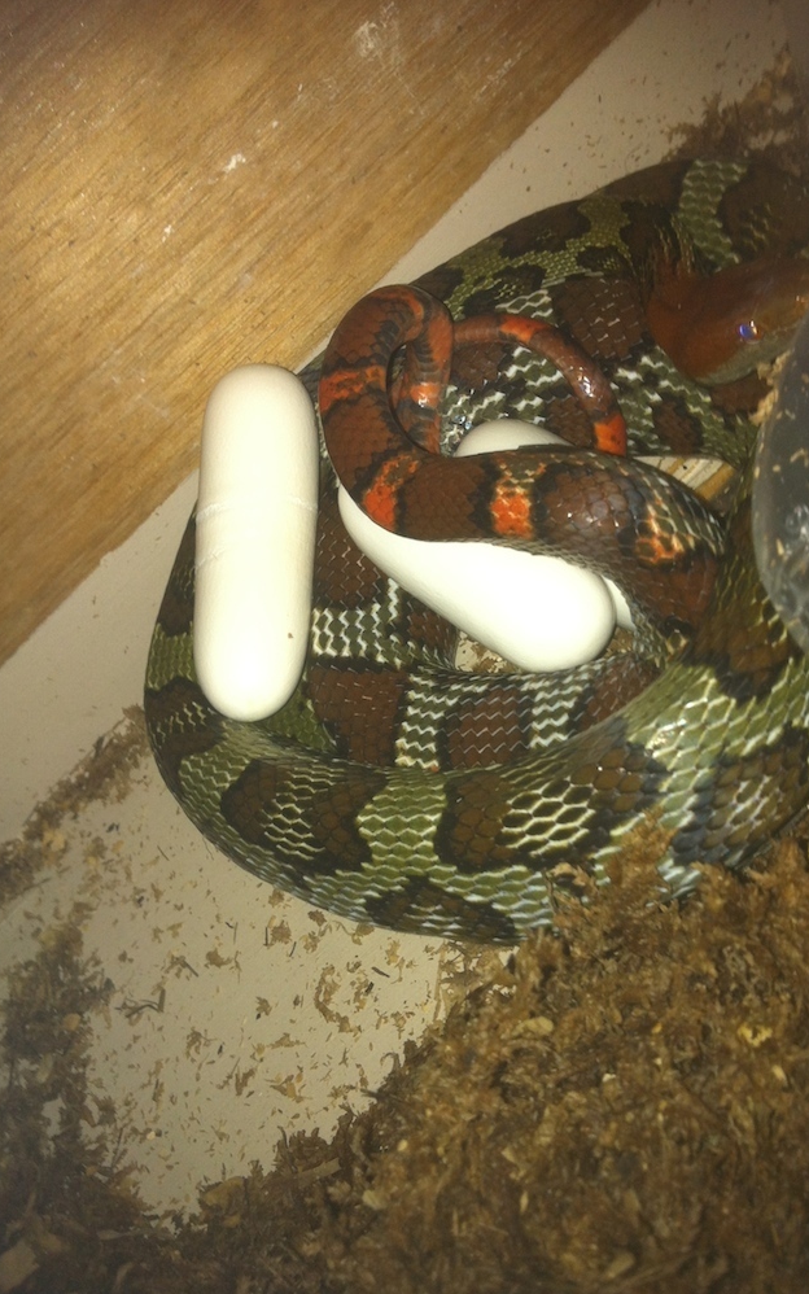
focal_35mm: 38
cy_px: 633
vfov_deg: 51.5
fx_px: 1340
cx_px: 451
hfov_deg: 33.6
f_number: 2.8
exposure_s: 1/32
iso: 80
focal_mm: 3.85
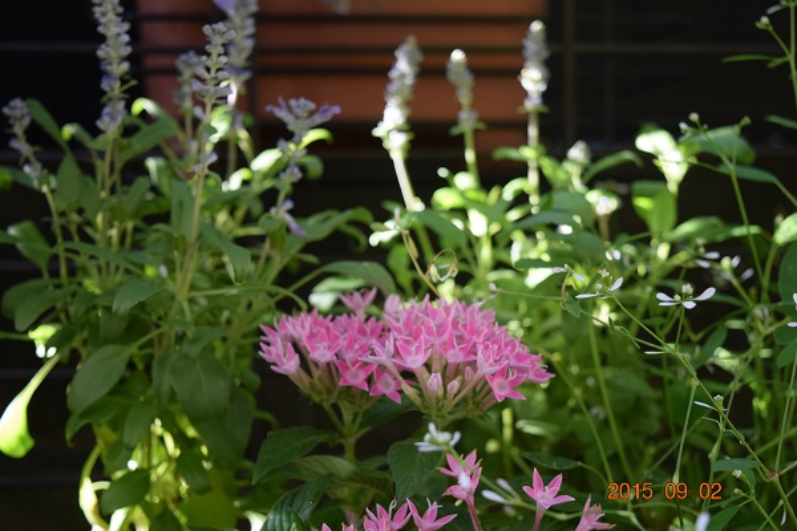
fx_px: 1527
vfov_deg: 19.7
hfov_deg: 29.2
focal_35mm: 69
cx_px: 398
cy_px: 266
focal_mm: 46
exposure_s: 1/125
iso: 450
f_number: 5.6
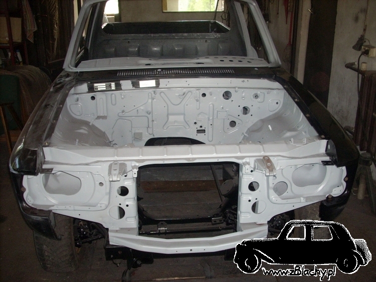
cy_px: 141
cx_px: 188
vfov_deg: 38.7
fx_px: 402
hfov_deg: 50.1
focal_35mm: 37
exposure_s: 1/60
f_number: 2.8
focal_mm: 6.2
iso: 200
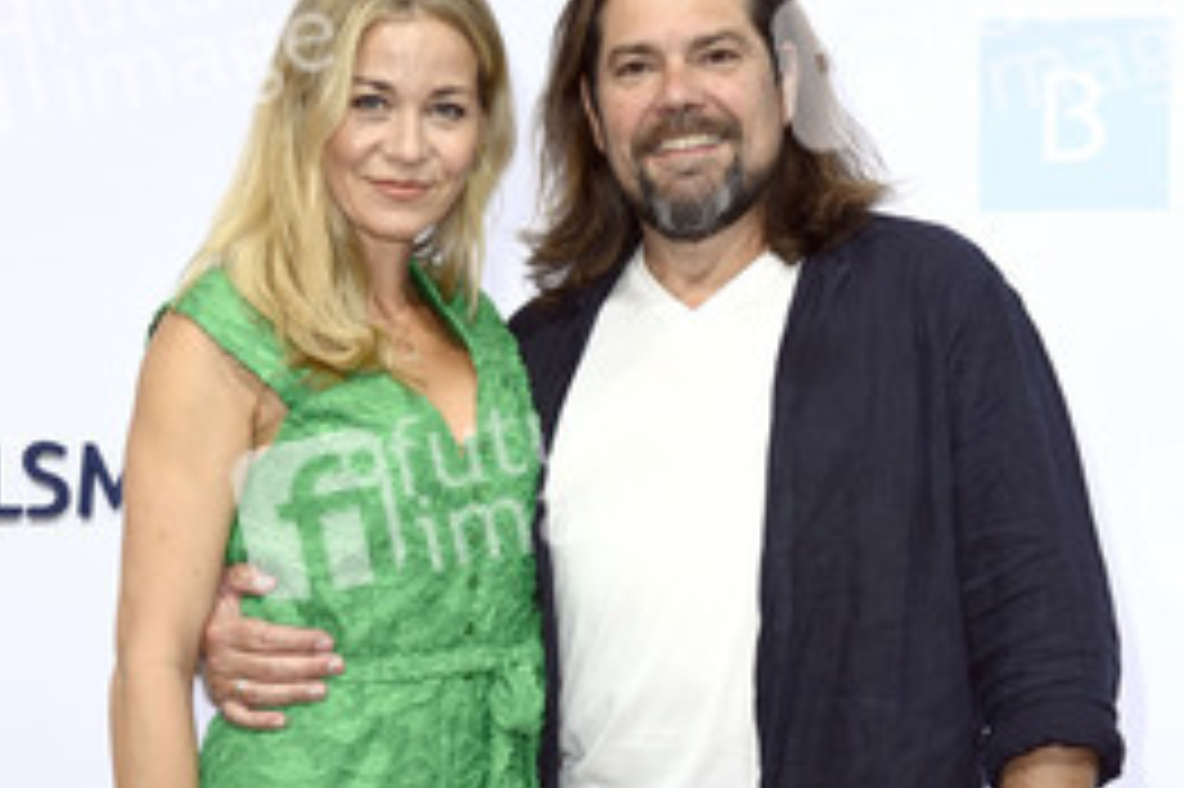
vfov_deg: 17.6
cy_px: 720
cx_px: 594
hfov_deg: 26.7
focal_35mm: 76
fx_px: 2498
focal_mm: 50
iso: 400
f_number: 6.3
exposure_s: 1/250
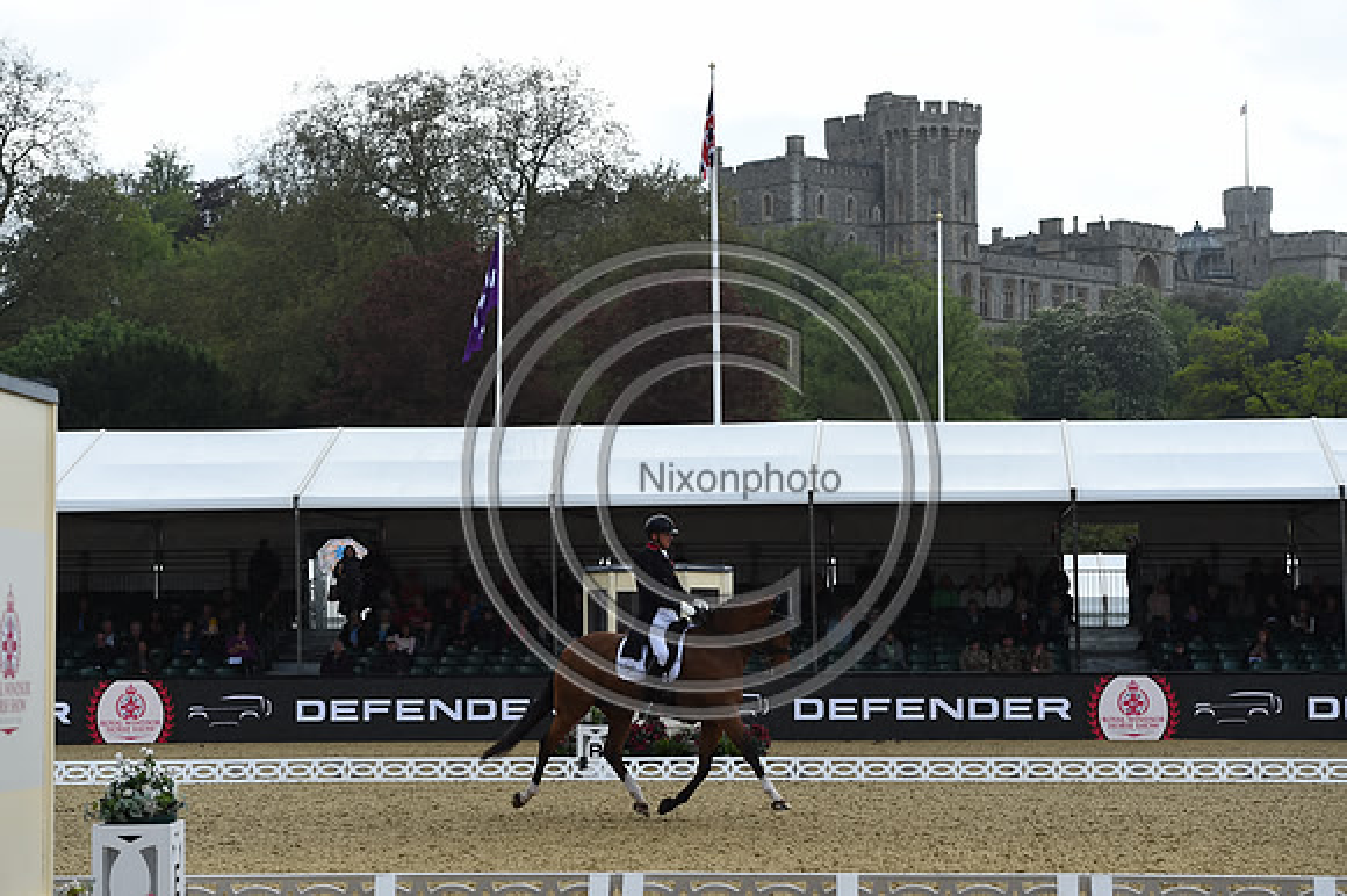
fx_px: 3665
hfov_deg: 20.8
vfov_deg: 13.9
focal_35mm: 98
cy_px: 448
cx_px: 674
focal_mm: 98
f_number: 5
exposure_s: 1/1250
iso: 280
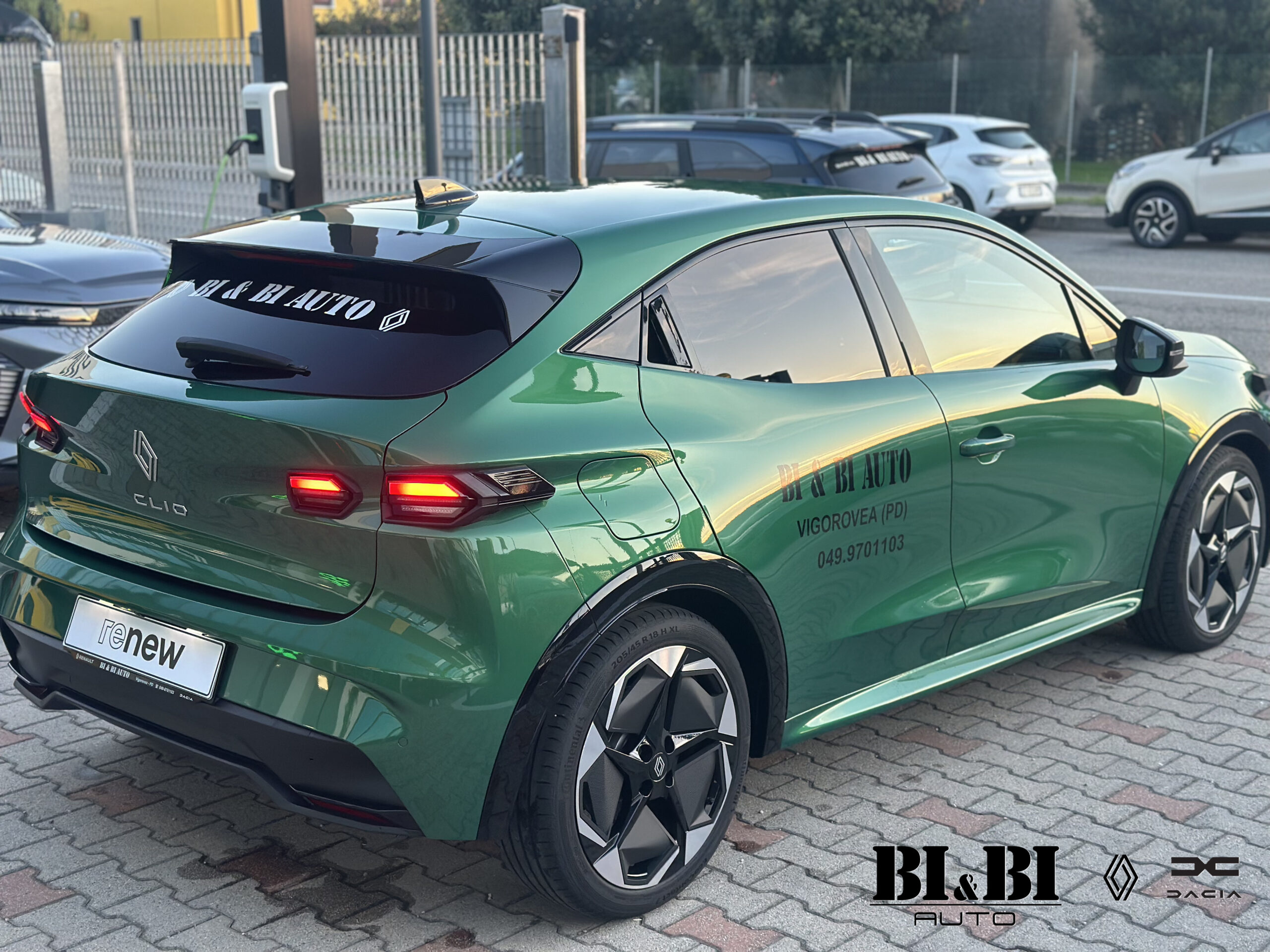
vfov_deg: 30.3
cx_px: 635
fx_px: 1761
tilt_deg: -12.3
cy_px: 476
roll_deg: +0.4
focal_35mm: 48
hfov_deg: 39.7
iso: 125
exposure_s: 1/120
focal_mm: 6.86
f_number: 1.78
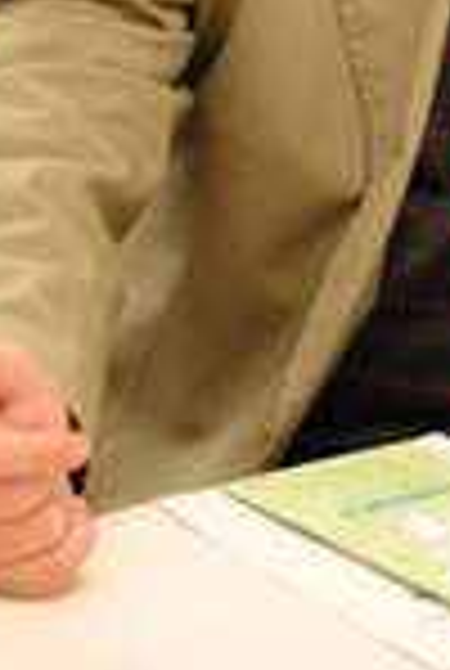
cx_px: 446
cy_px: -274
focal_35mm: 214
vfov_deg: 9.4
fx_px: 3994
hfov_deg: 6.4
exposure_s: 1/100
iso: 2000
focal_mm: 50
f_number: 2.8
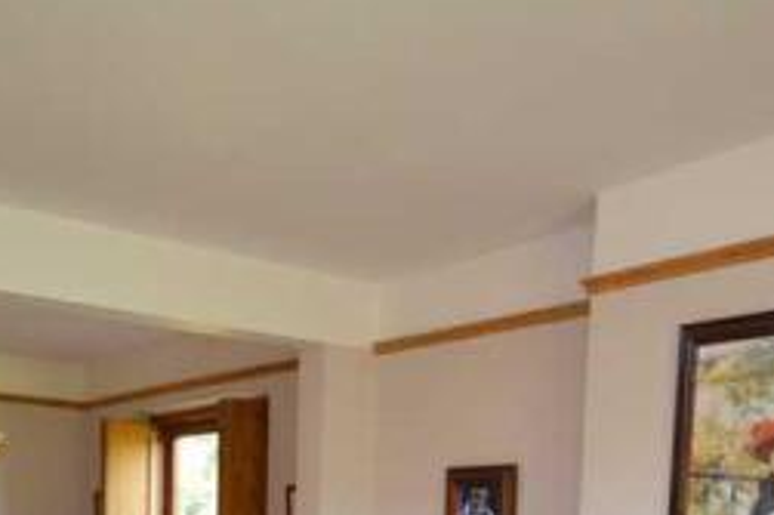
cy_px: 661
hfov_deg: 41.4
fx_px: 1010
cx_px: 256
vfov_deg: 25.0
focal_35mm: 47
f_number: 4.5
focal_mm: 12
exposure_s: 1/60
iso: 720
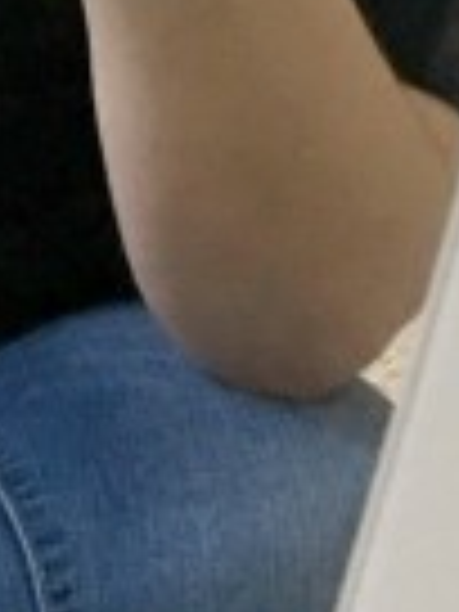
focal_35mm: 218
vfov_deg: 9.1
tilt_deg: -20.5
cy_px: 315
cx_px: -680
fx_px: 3854
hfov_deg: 6.5
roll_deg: -11.6
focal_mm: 4.15
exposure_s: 1/10
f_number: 2.2
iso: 80
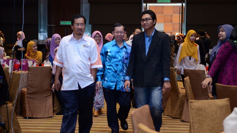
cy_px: 61
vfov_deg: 14.0
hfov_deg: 24.6
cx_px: 118
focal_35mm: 87
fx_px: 544
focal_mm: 55
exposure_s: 1/60
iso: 1250
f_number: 2.8
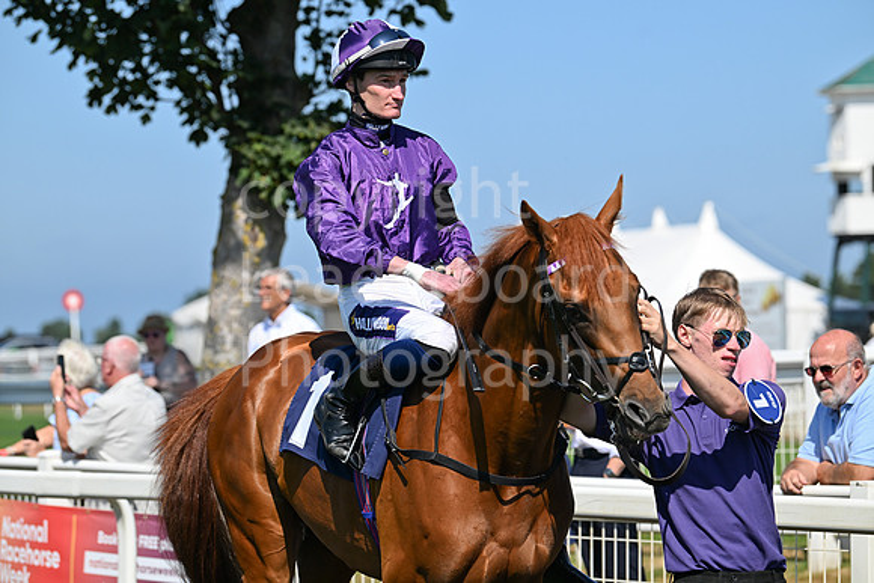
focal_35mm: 145
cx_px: 437
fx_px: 3521
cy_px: 292
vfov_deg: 9.5
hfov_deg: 14.2
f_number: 5
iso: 400
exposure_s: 1/3200
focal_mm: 145
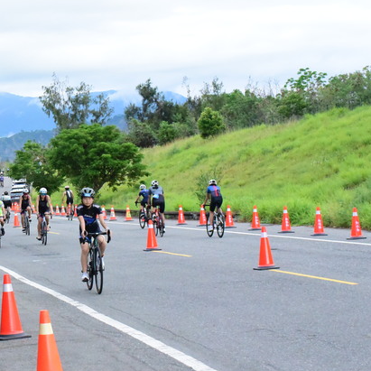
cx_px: 49
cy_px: 211
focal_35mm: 113
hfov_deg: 15.3
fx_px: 1370
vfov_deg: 15.4
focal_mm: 70
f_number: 11
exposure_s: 1/2000
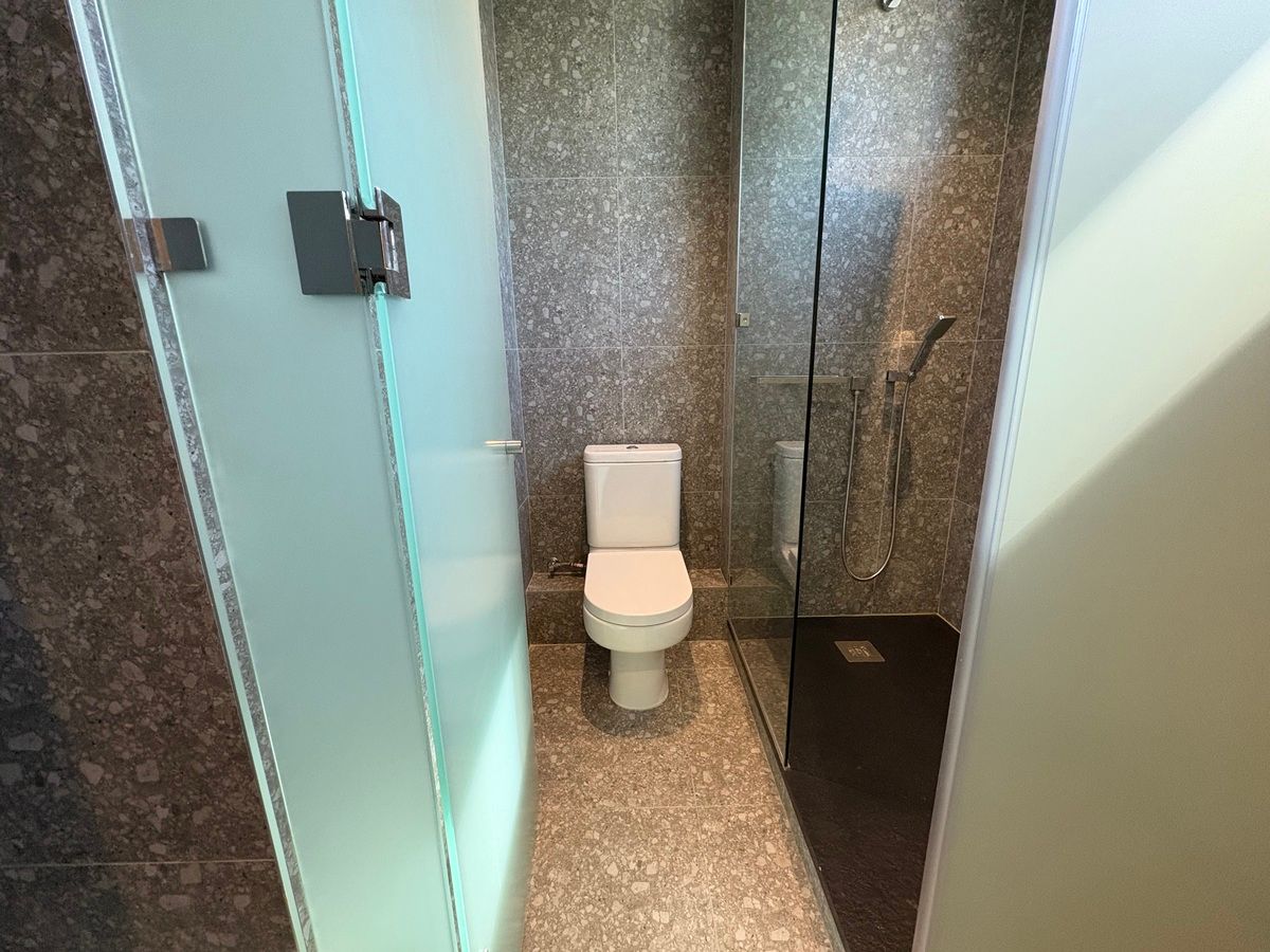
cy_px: 476
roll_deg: +1.6
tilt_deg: -13.9
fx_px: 514
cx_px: 635
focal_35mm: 14
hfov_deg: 102.1
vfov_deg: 85.7
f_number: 2.2
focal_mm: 2.22
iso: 400
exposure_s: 1/60
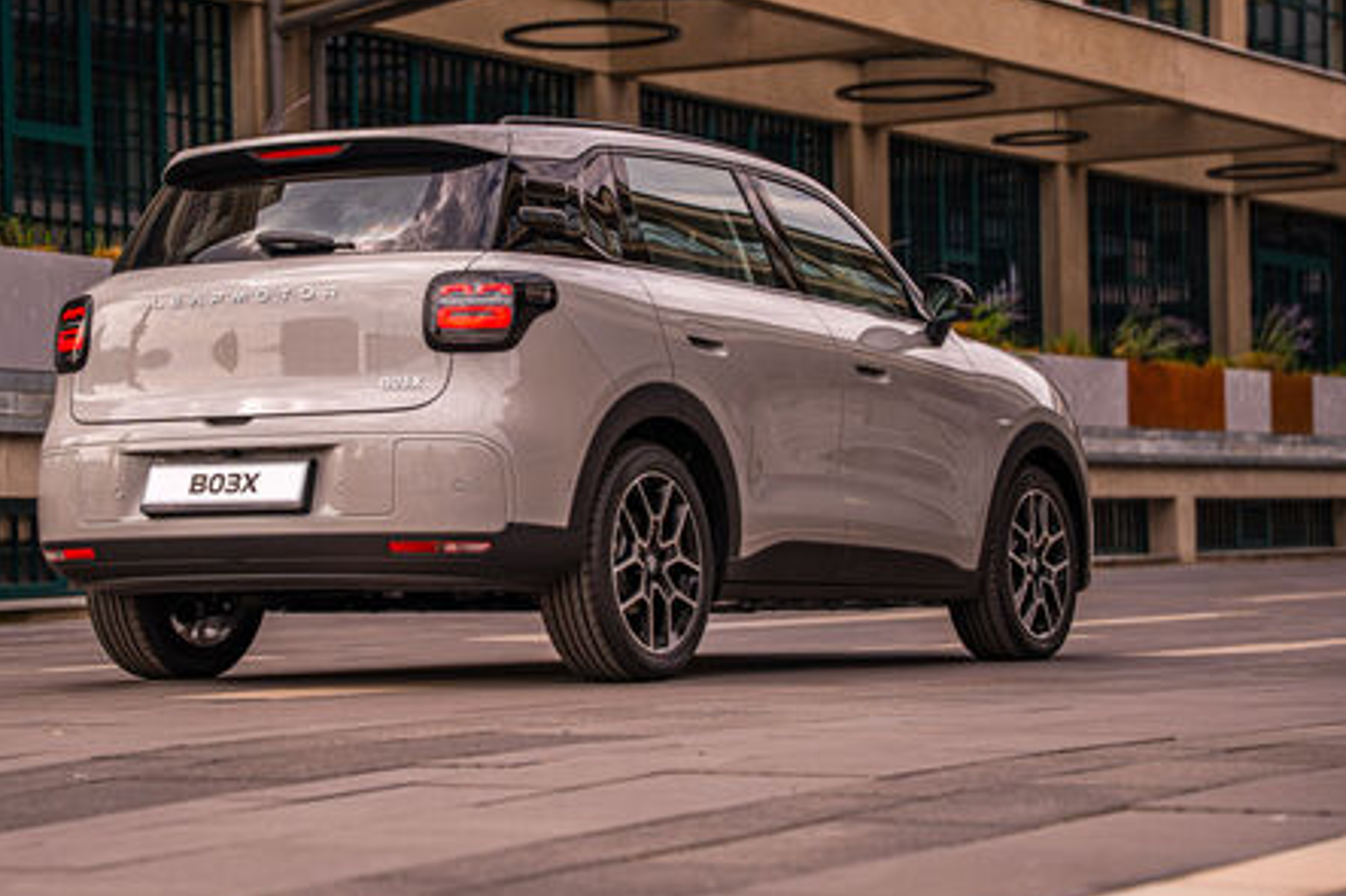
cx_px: 538
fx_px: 3625
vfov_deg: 14.1
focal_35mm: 97
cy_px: 390
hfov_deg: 21.0
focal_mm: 70
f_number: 2.8
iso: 100
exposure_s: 1/1000
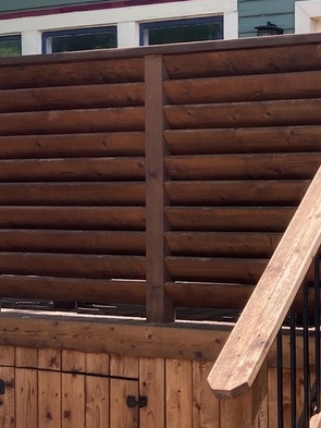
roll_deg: +1.5
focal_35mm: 77
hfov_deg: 18.6
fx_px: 952
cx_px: 328
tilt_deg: +0.9
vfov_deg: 25.3
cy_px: 230
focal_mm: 3.99
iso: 20
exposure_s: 1/467
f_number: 1.8
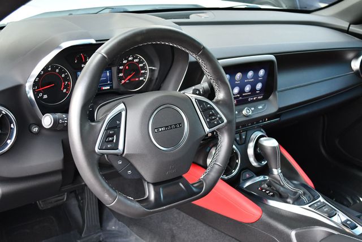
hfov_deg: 44.5
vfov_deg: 30.6
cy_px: 121
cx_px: 181
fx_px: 443
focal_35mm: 44
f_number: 4
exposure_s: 1/160
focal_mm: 22
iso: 800
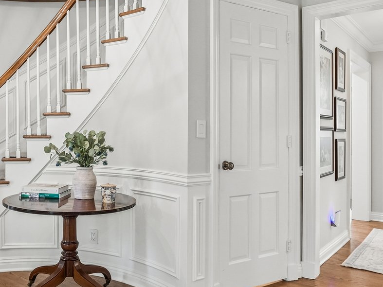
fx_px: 387
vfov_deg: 40.7
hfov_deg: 50.7
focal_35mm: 35
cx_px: 101
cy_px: 133
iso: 800
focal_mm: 14
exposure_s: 1/40
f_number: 6.3
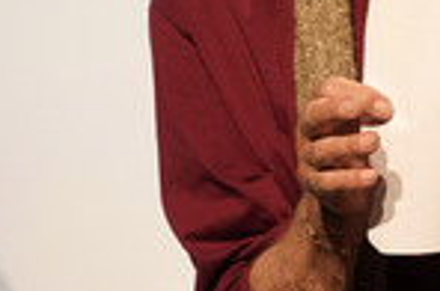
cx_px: 444
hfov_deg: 3.4
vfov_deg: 2.2
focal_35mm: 611
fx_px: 7452
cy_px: -62
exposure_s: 1/200
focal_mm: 200
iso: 2000
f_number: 5.6
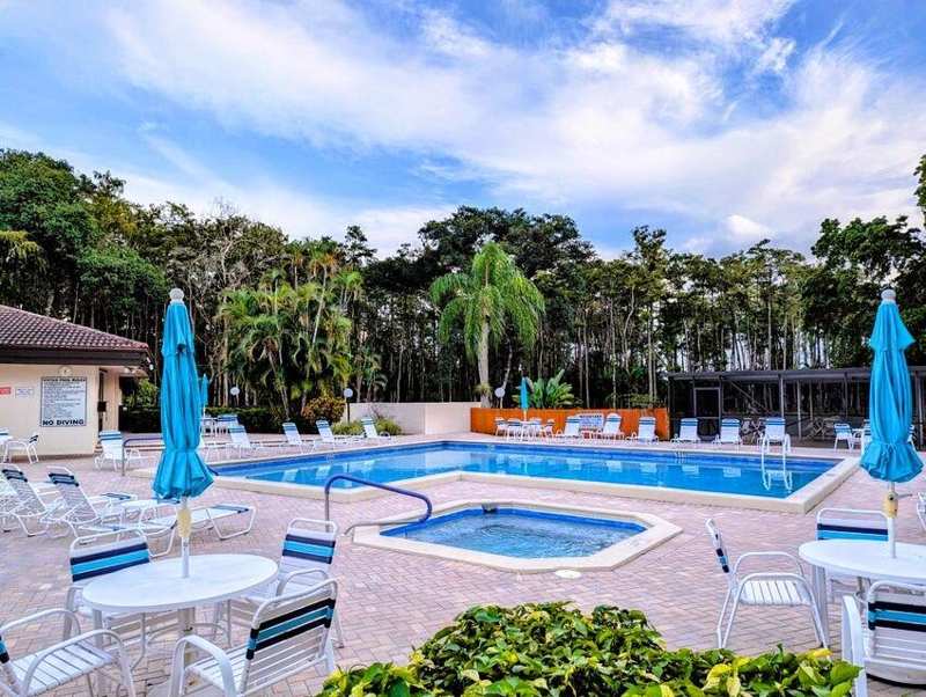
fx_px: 643
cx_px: 463
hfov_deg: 71.5
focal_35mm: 24
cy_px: 348
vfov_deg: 56.9
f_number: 1.85
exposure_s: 1/786
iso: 48
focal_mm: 6.81
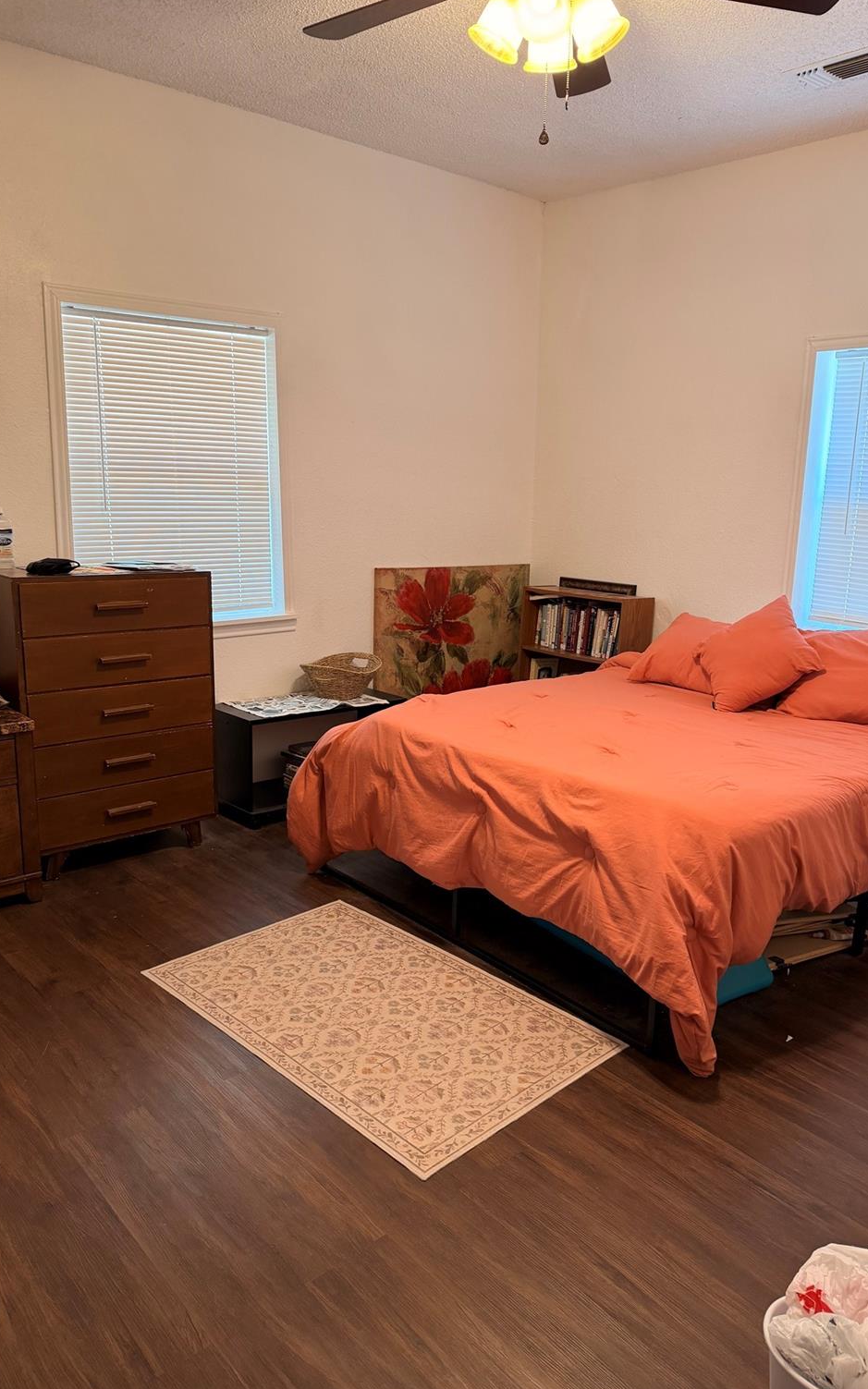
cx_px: 445
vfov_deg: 70.4
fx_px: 984
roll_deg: -1.9
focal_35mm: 26
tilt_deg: -12.4
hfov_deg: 47.6
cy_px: 702
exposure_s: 1/60
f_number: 1.78
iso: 160
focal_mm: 6.76
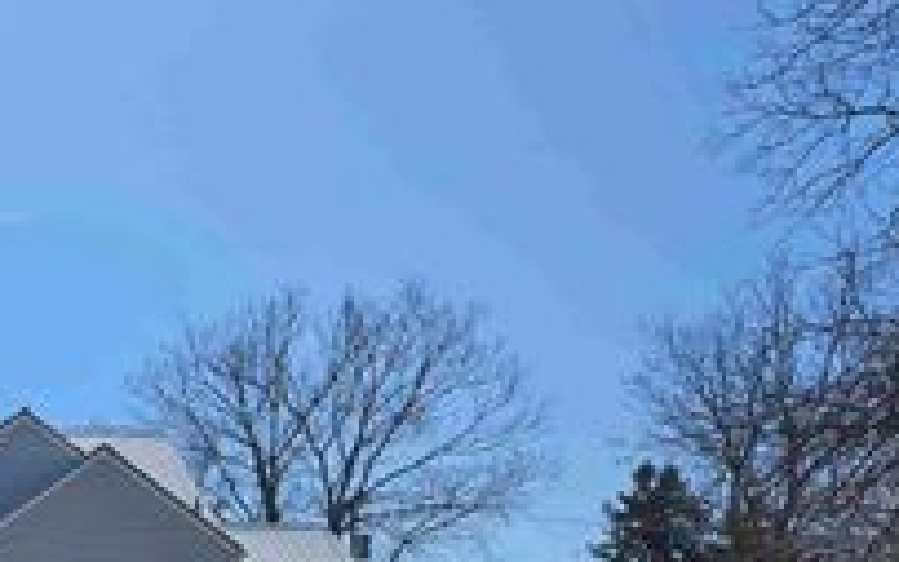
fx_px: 1470
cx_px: -84
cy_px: 684
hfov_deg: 30.5
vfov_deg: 20.2
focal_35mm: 60
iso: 25
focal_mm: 5.4
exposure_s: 1/3819
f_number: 1.8
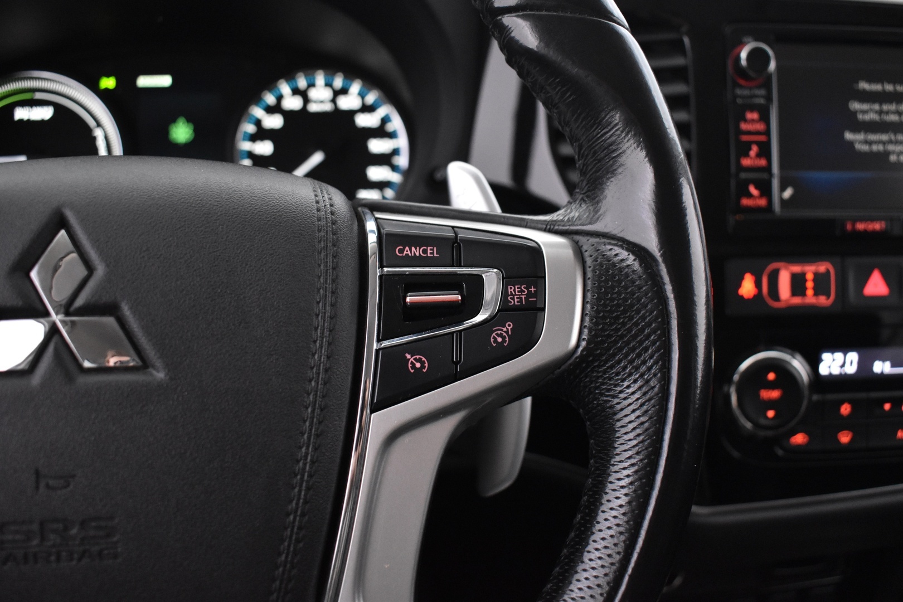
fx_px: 828
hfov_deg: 57.2
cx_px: 452
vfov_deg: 40.0
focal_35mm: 33
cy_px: 301
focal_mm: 22
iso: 3200
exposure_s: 1/30
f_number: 3.8
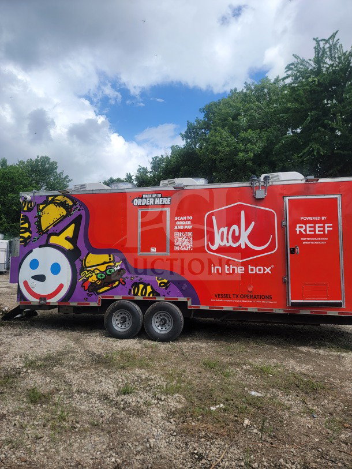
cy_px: 234
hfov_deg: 56.8
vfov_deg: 71.6
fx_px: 325
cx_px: 176
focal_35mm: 24
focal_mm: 6.7
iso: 16
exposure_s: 1/820
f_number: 1.8
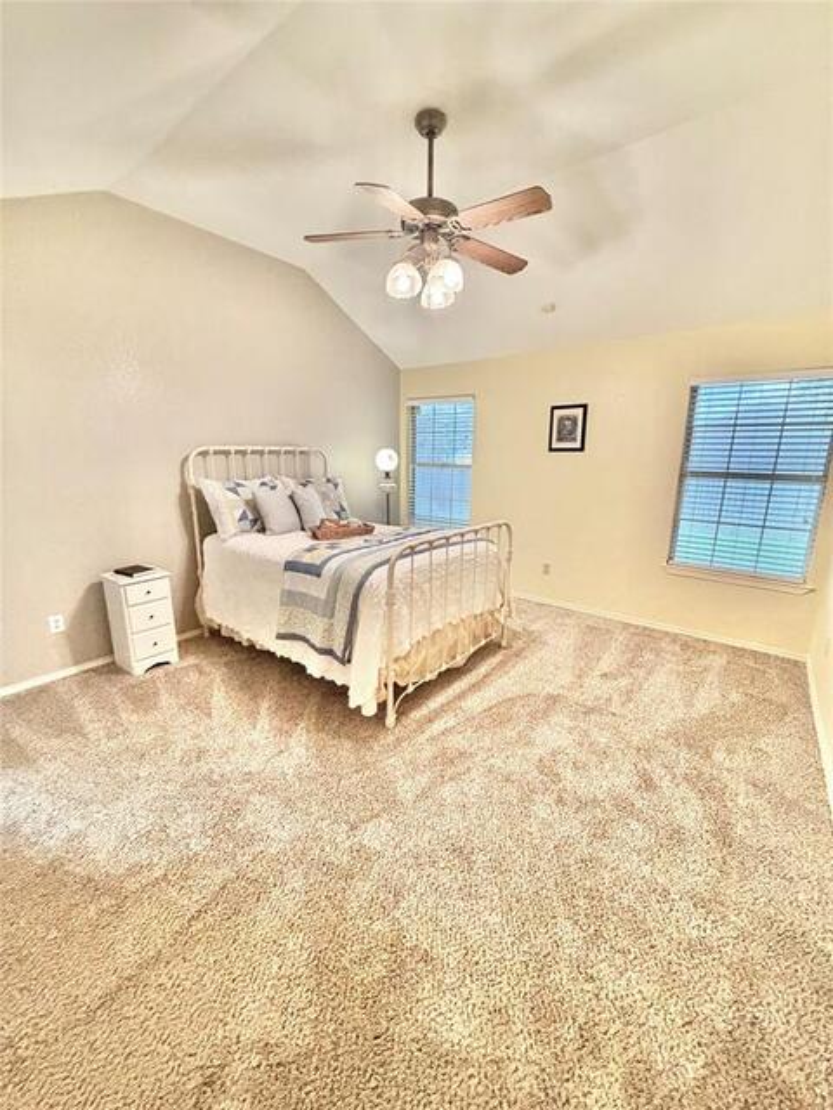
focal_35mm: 14
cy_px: 555
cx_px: 416
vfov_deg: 102.1
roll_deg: -0.3
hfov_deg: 85.7
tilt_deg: -12.1
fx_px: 449
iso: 500
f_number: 2.2
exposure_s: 1/60
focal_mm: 2.22
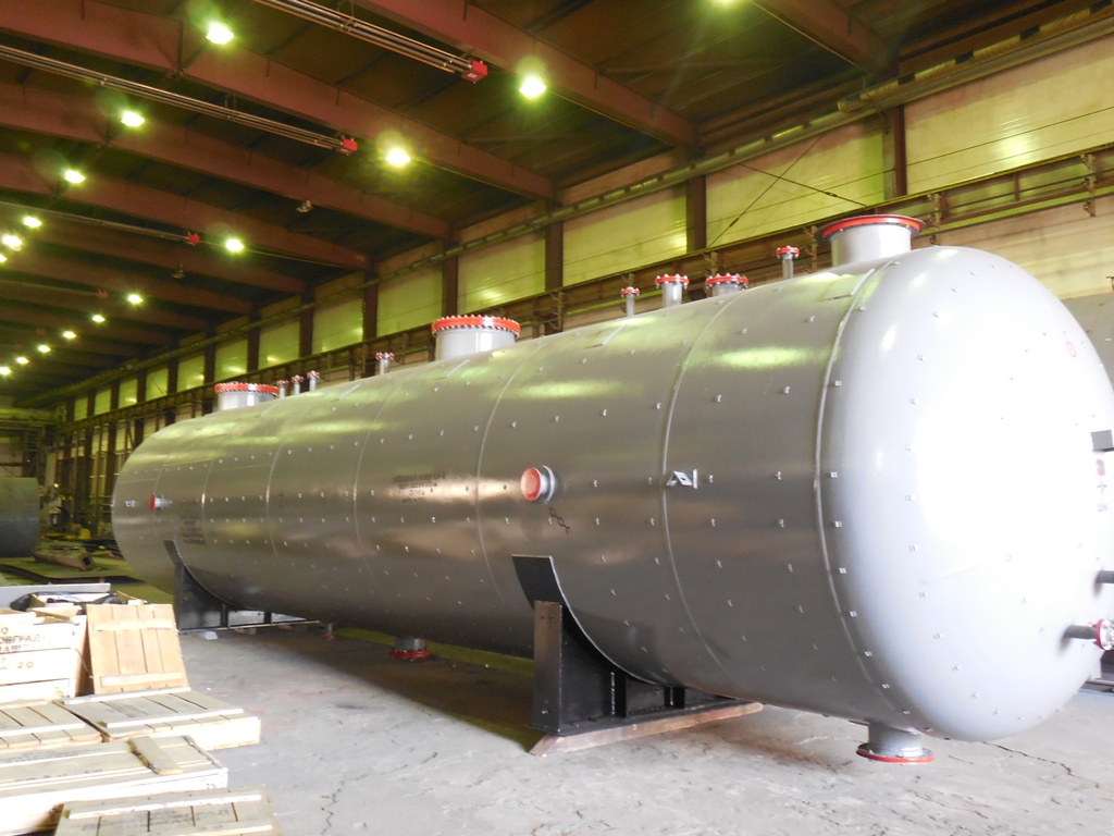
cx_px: 557
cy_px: 418
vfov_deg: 48.2
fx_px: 933
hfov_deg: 61.7
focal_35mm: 29
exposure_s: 1/10
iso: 400
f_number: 4
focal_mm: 5.2
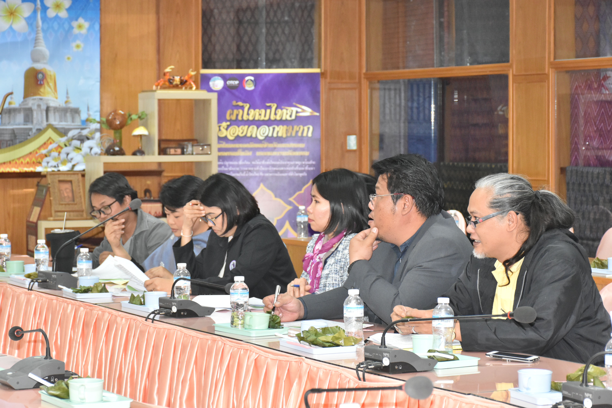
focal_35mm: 93
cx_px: 306
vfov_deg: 14.7
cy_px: 204
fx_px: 1581
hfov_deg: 21.9
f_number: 6.3
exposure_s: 1/125
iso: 2500
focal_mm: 62
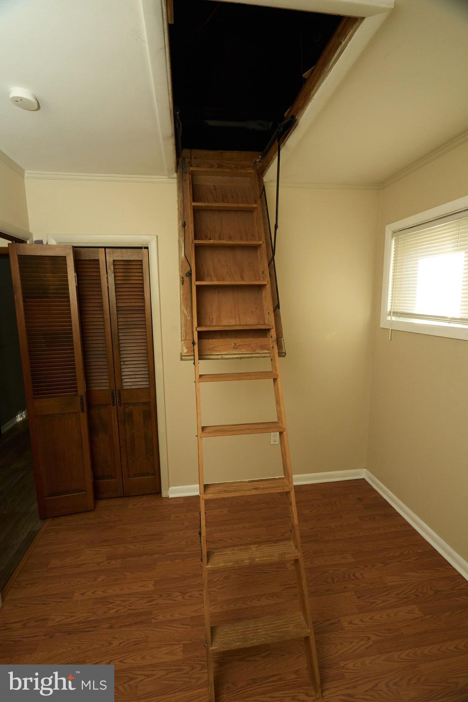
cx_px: 234
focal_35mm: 16
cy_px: 351
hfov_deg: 73.7
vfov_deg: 96.7
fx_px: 312
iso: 3200
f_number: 8
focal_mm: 16
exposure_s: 1/250
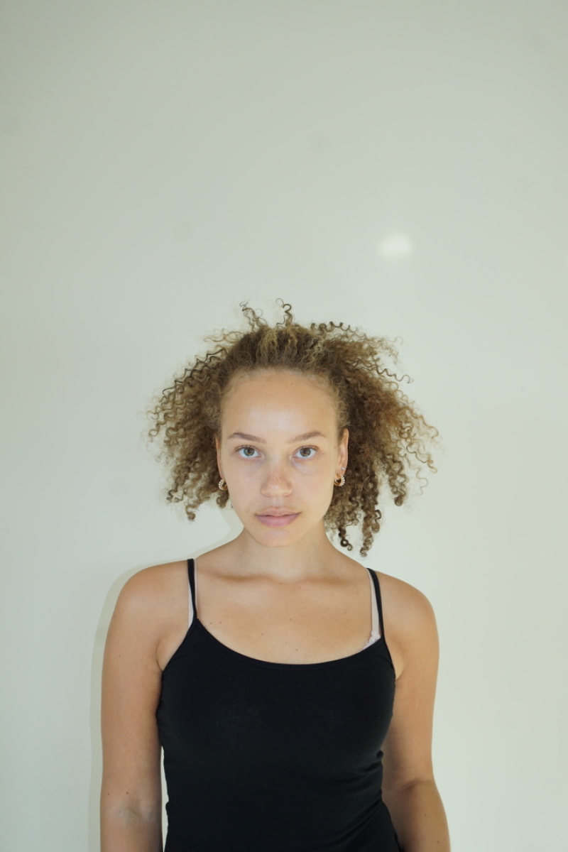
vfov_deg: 59.5
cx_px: 284
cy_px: 426
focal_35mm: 32
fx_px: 745
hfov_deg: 41.7
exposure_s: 1/80
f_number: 5.6
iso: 160
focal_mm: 21
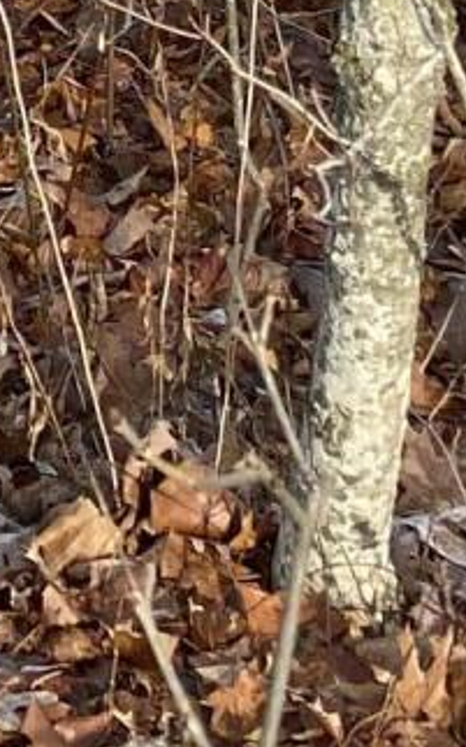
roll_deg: +1.5
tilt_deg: -18.1
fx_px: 3478
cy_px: -977
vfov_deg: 10.7
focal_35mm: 171
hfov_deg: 7.2
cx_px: -633
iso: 32
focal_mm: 4.25
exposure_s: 1/719
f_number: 1.8
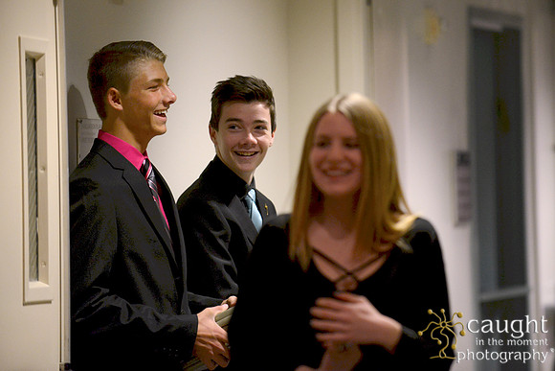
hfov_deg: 10.3
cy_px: 186
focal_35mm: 200
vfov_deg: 6.9
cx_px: 278
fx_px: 3084
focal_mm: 200
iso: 2500
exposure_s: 1/125
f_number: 2.8
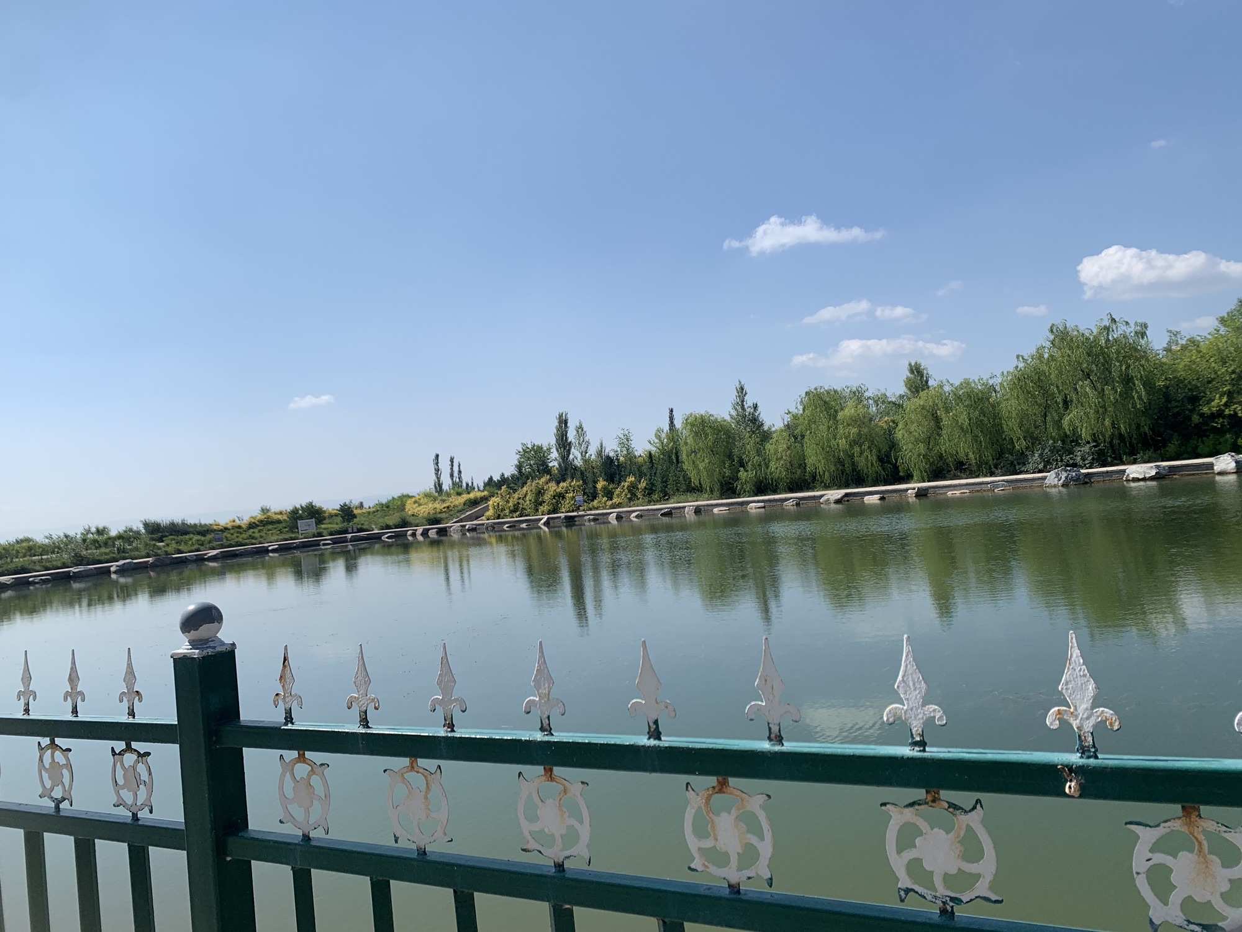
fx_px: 933
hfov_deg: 67.3
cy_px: 466
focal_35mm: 26
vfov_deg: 53.1
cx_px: 621
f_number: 1.8
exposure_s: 1/3788
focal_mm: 4.25
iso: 25
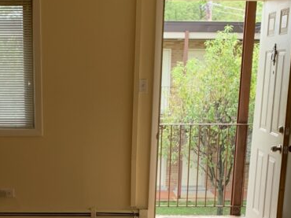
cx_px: 73
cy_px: 242
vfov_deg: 19.5
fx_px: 605
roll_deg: -0.9
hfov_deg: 26.7
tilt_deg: -13.8
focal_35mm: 72
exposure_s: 1/121
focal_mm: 4.25
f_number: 1.8
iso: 32
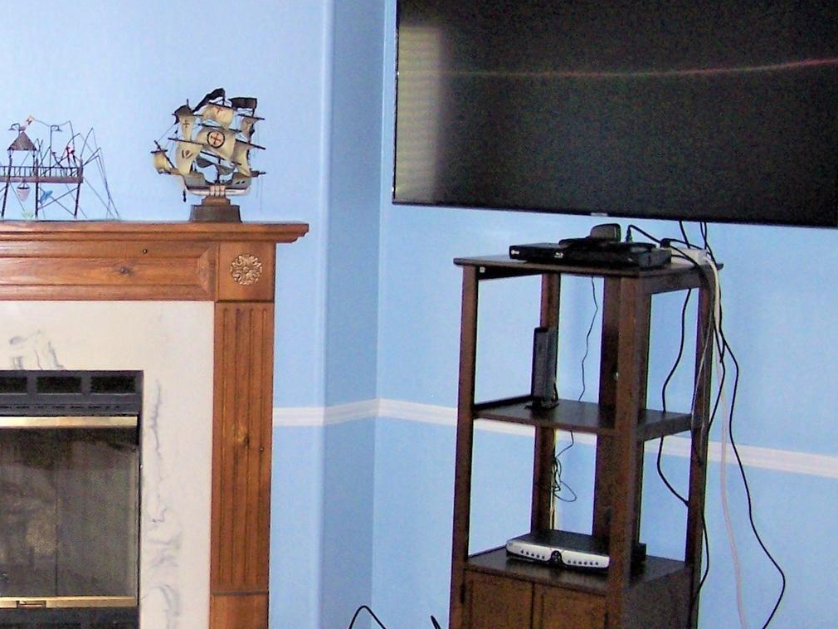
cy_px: 310
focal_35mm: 77
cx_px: 107
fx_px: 1864
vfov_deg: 19.1
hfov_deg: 24.7
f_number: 2.8
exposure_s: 1/60
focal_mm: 6.3
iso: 140
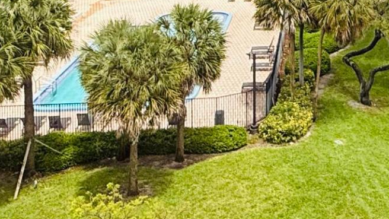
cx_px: 393
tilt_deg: -2.1
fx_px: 691
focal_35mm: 67
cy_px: -153
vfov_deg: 15.8
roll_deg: +0.1
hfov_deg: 29.3
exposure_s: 1/1050
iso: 64
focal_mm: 2.22
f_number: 2.2
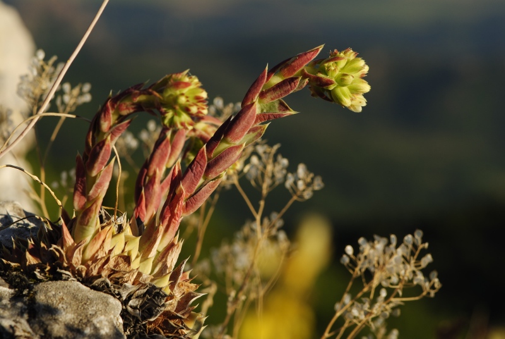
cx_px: 252
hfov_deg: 16.0
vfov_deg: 10.8
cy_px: 170
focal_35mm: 128
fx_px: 1791
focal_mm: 85
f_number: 8
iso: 100
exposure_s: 1/250
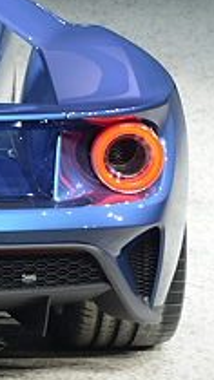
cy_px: 90
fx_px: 5442
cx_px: -221
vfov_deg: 4.0
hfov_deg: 2.2
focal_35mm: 539
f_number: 7.1
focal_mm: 180
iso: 400
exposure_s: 1/80
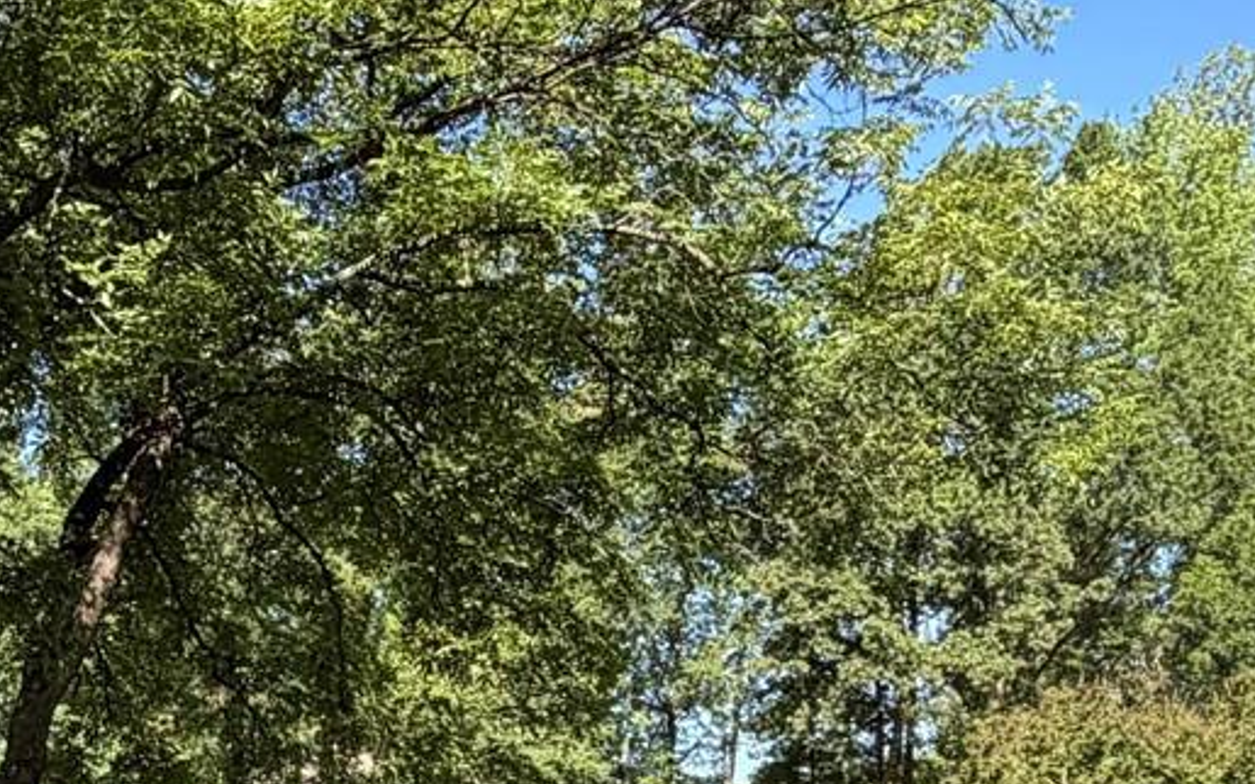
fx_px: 2018
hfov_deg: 32.4
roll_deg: -2.1
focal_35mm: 59
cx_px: 68
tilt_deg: -1.2
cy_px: 933
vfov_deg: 20.6
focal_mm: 2.22
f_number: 2.2
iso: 64
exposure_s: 1/475
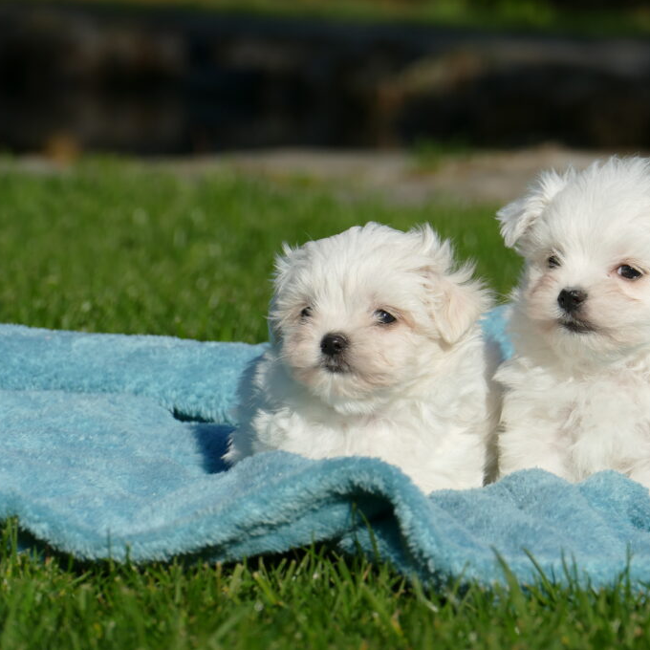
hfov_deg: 4.4
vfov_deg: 4.4
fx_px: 8434
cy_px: 325
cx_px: 481
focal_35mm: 397
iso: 125
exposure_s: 1/1600
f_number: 5.6
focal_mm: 112.95
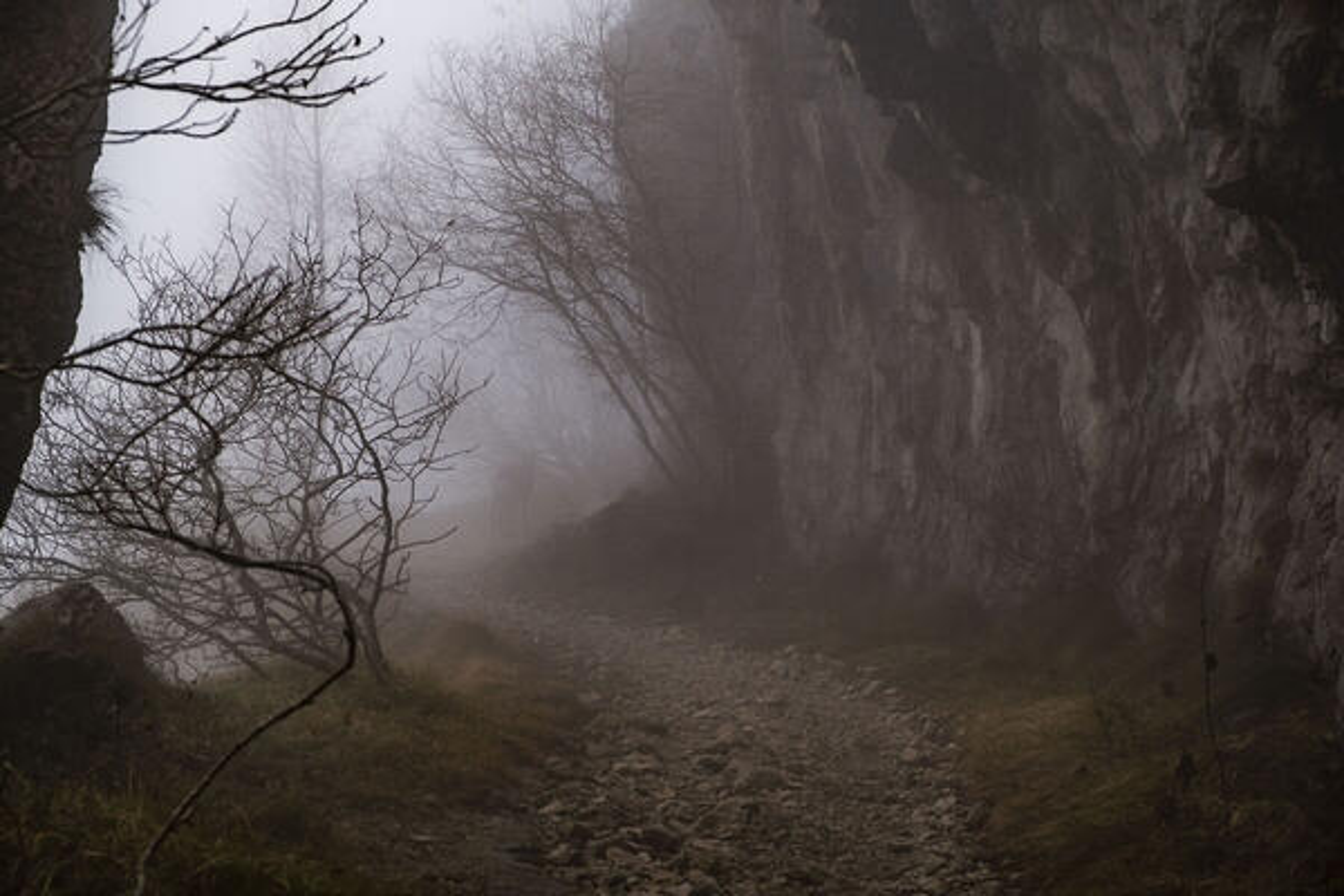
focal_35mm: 83
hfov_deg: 24.5
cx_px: 672
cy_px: 448
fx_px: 3098
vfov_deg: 16.5
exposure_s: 1/105
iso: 200
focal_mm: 55
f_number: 7.1
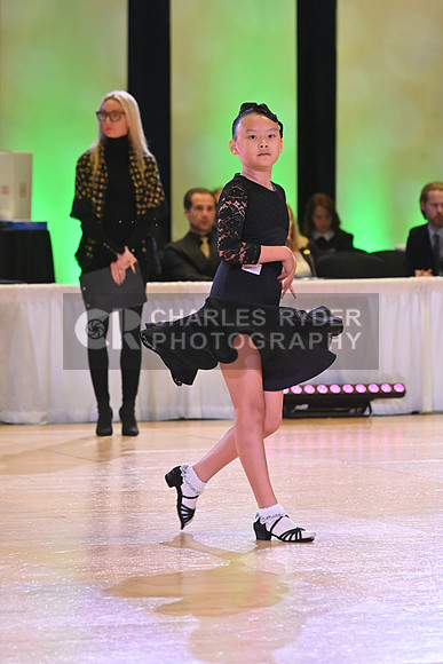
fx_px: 3228
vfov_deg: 11.7
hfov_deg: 7.9
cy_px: 332
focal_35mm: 175
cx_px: 222
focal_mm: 175
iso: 4000
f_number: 6.3
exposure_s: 1/400
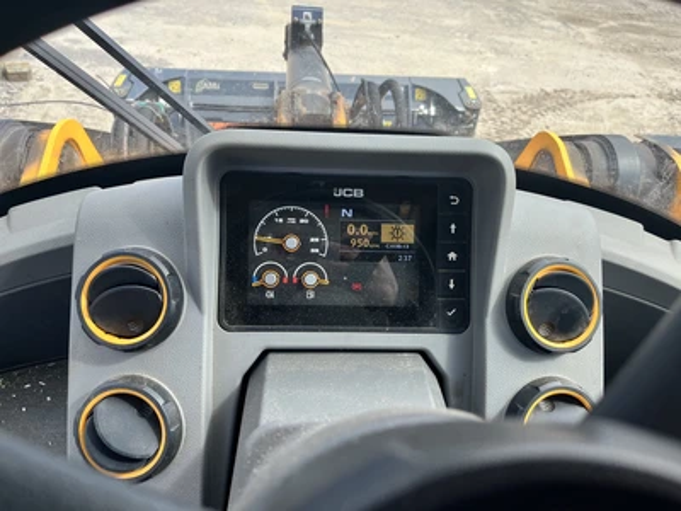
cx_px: 340
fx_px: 511
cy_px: 256
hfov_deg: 67.3
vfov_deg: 53.1
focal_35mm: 26
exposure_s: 1/625
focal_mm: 5.1
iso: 50
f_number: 1.6
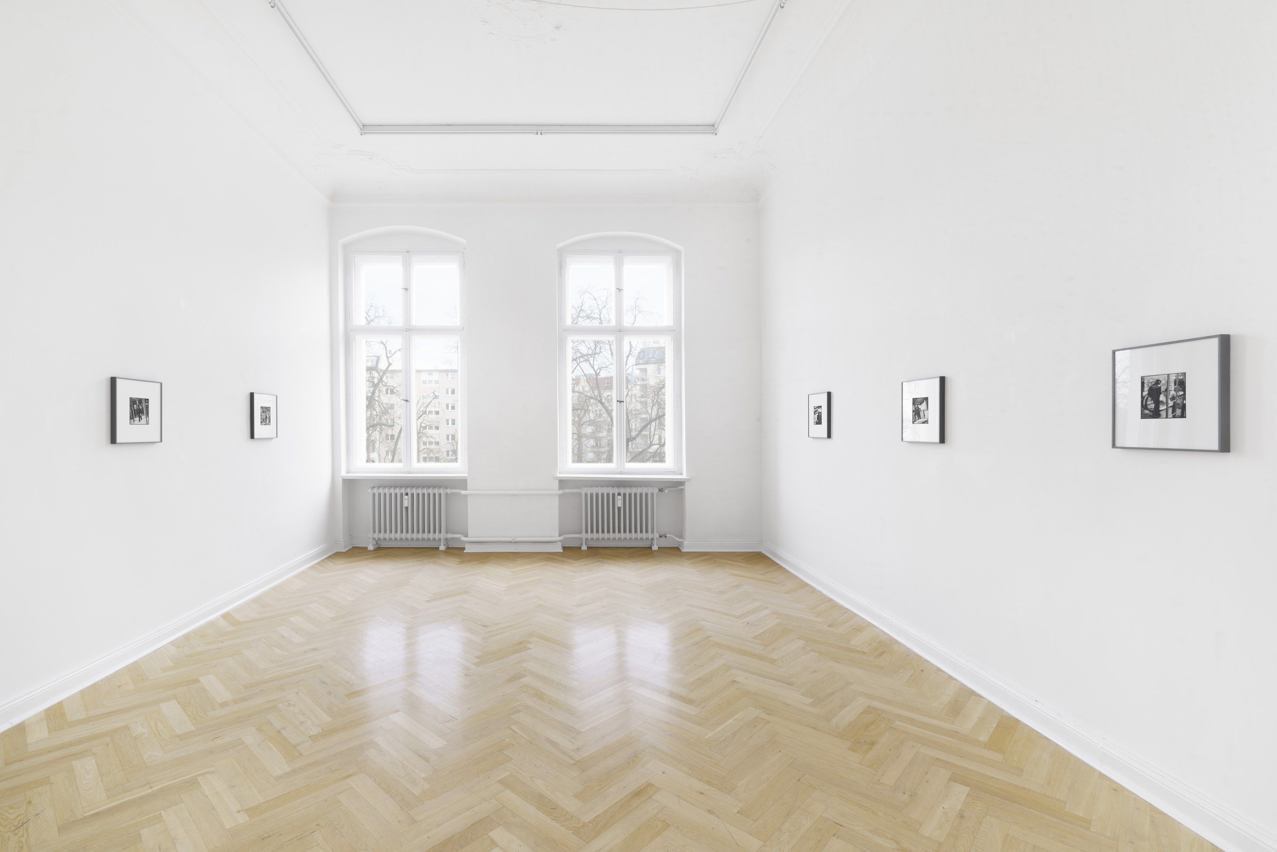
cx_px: 638
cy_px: 426
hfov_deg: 96.7
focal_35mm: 16
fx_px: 568
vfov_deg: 73.8
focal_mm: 16
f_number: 22
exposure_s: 10
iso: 100
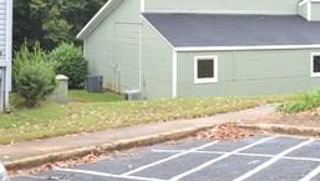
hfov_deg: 27.4
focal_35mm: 75
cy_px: -13
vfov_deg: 15.7
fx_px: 637
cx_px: 275
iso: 400
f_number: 4.5
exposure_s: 1/160
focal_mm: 24
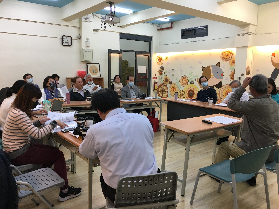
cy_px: 104
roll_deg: -0.3
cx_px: 140
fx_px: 234
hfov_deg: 61.7
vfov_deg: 48.2
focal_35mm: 29
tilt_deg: -7.6
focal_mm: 4.15
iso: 40
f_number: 2.2
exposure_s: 1/30
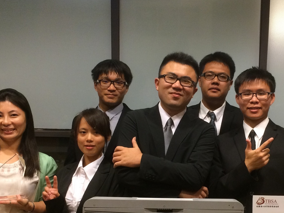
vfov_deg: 26.2
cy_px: 159
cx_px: 192
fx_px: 451
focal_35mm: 55
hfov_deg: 34.6
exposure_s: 1/30
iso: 160
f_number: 2.2
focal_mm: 4.15
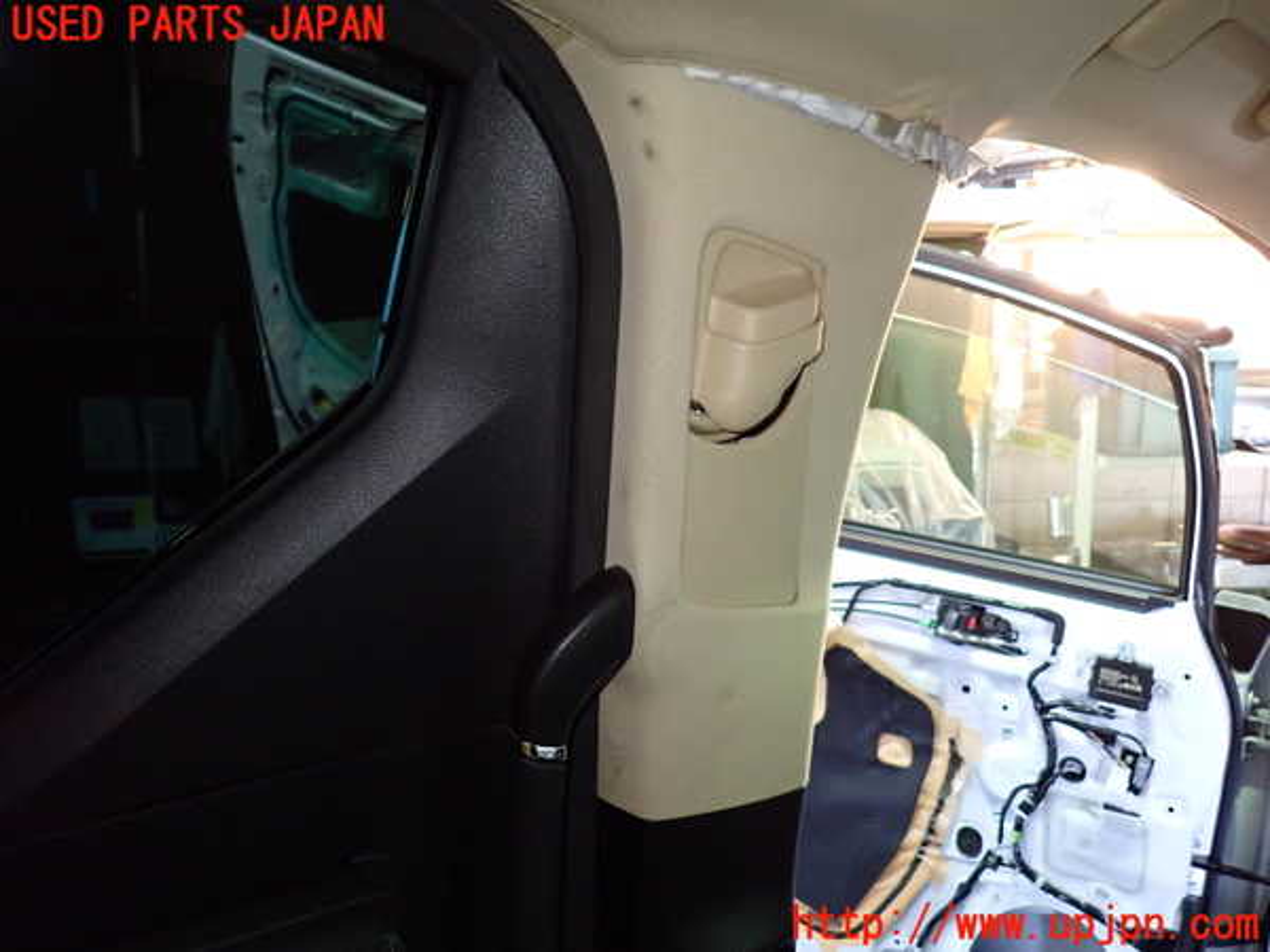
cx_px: 635
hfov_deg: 69.4
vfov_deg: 54.9
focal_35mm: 25
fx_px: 917
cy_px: 476
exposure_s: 1/30
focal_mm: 4.5
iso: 500
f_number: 2
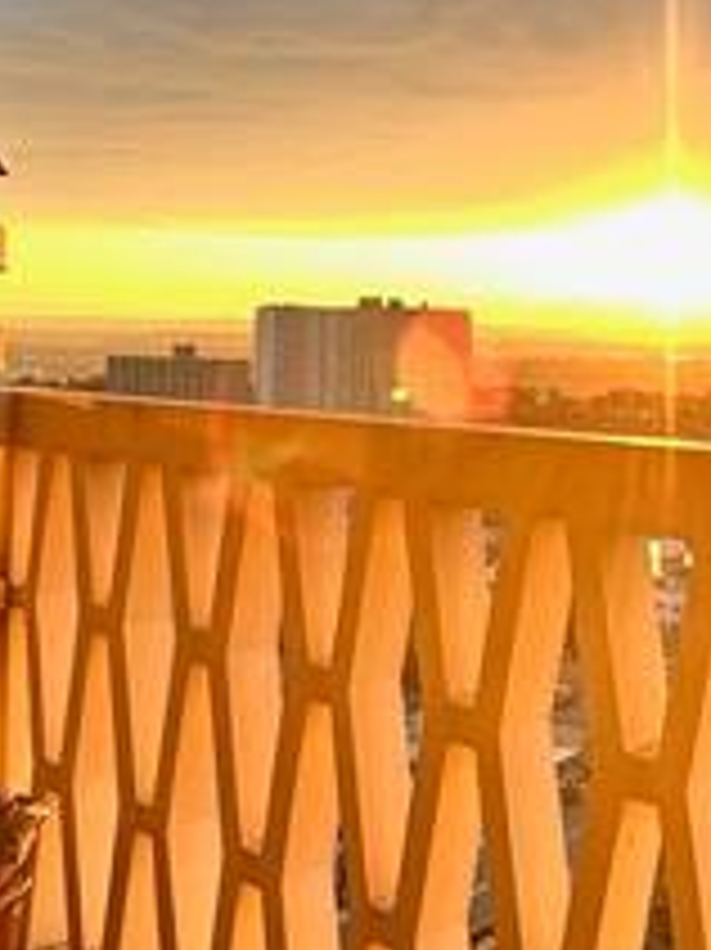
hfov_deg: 28.1
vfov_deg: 37.1
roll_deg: -1.2
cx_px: 536
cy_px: 320
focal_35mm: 51
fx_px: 1398
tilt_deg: +0.1
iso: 50
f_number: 2.2
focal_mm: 2.22
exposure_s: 1/99
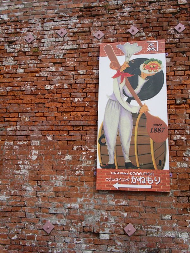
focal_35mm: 35
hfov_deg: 40.7
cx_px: 95
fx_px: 256
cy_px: 126
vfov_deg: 52.6
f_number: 4.3
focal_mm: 5.8
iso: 80
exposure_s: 1/500
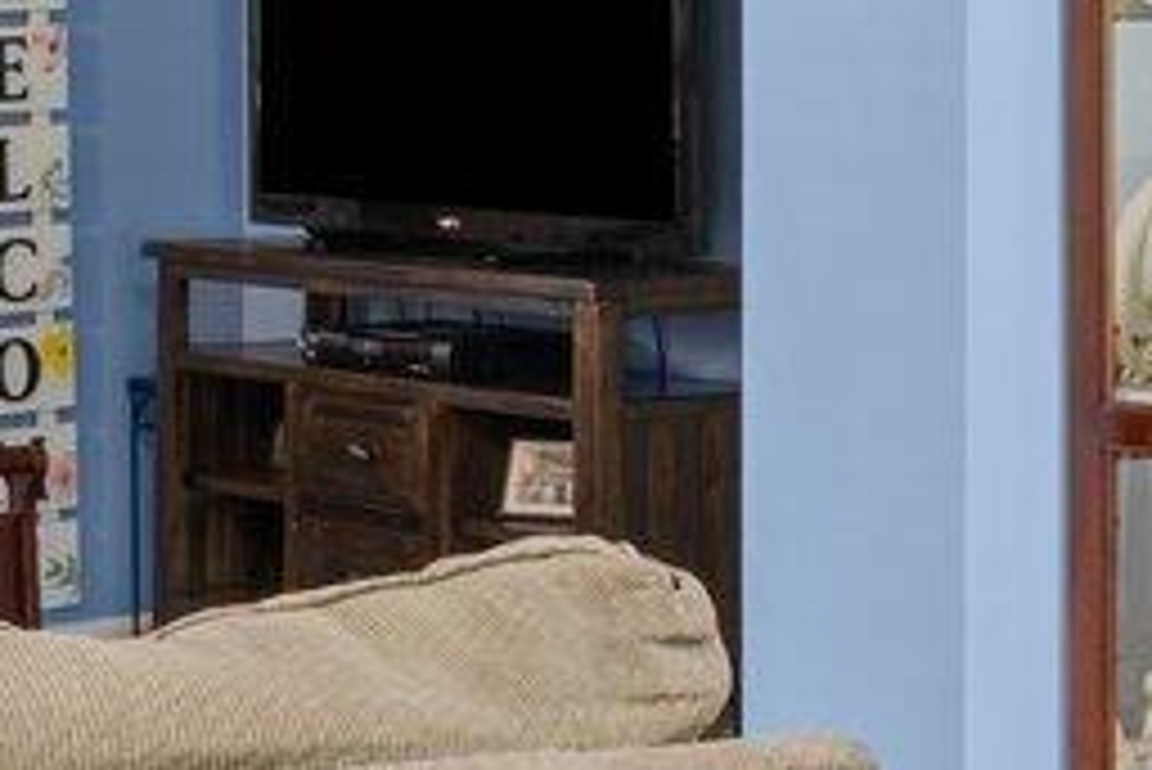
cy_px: -34
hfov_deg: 18.2
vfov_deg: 12.1
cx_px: 688
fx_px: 3586
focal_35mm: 112
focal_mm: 14
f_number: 9
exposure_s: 1.6
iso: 100
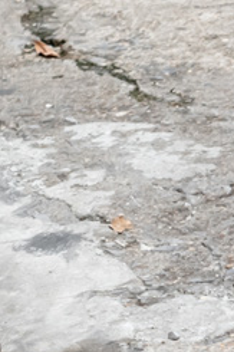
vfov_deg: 4.0
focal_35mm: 507
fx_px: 4950
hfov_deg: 2.6
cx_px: -1103
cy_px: -548
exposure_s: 1/400
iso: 400
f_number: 5.6
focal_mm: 62
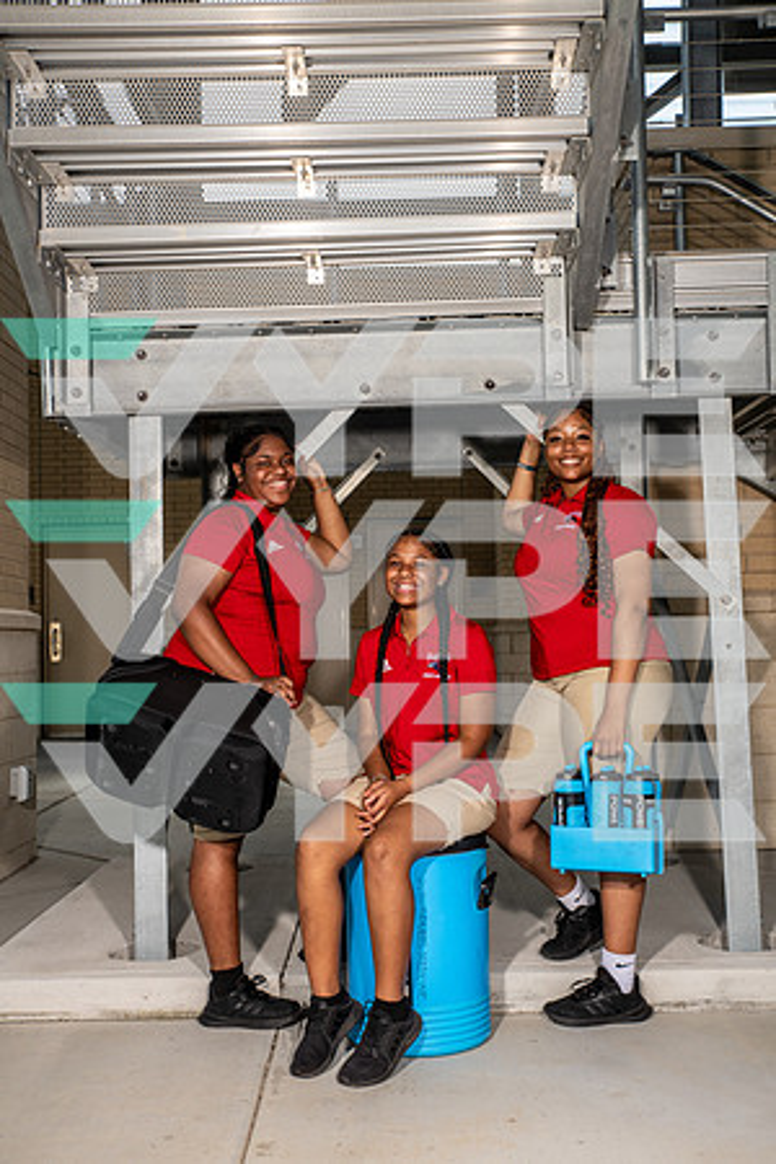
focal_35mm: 40
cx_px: 388
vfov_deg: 48.5
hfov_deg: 33.4
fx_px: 1293
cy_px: 582
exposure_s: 1/320
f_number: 7.1
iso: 200
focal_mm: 40
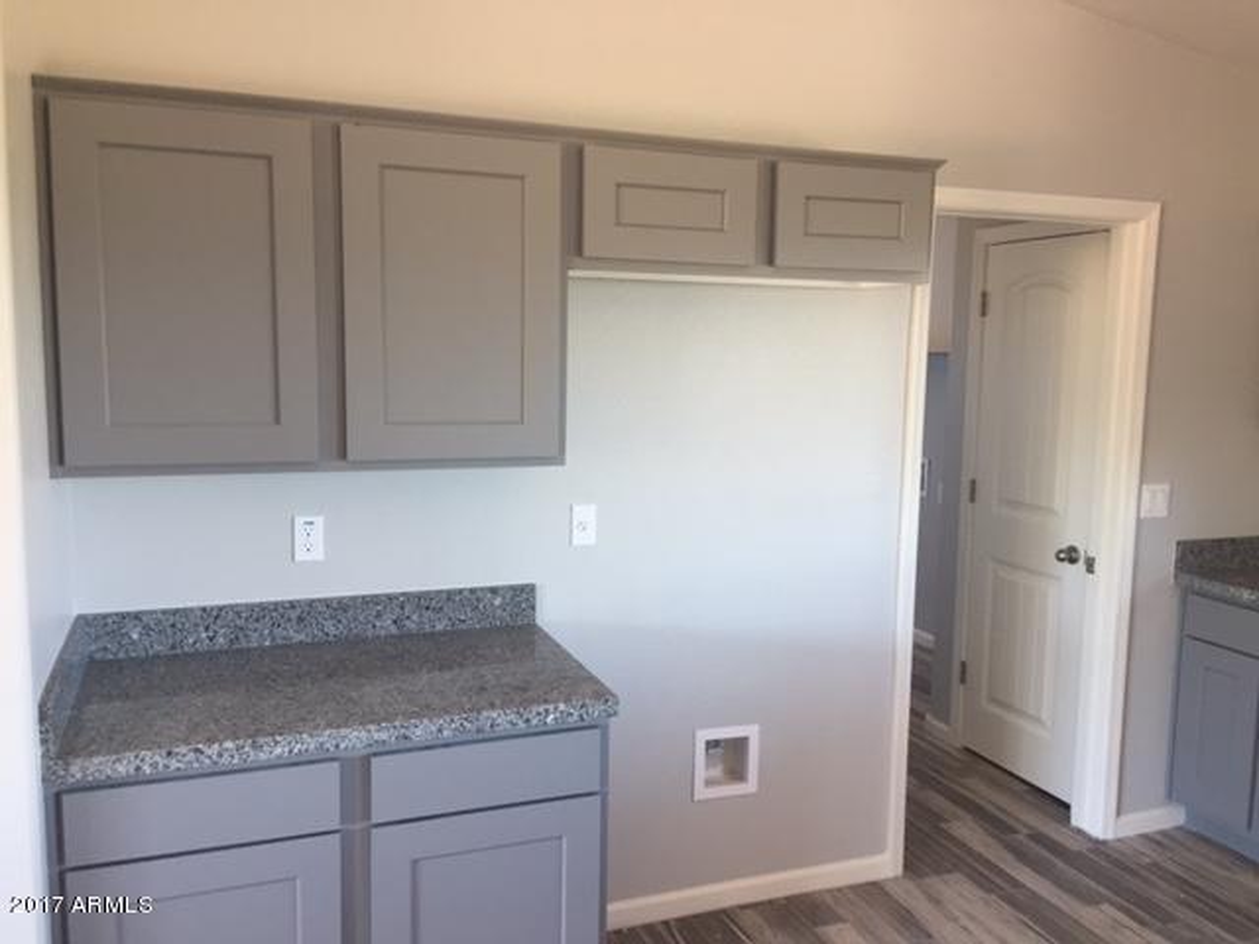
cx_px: 630
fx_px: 1055
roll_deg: -0.2
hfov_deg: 61.7
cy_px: 472
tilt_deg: -7.4
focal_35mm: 29
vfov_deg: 48.2
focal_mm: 4.15
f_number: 2.2
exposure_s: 1/30
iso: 80
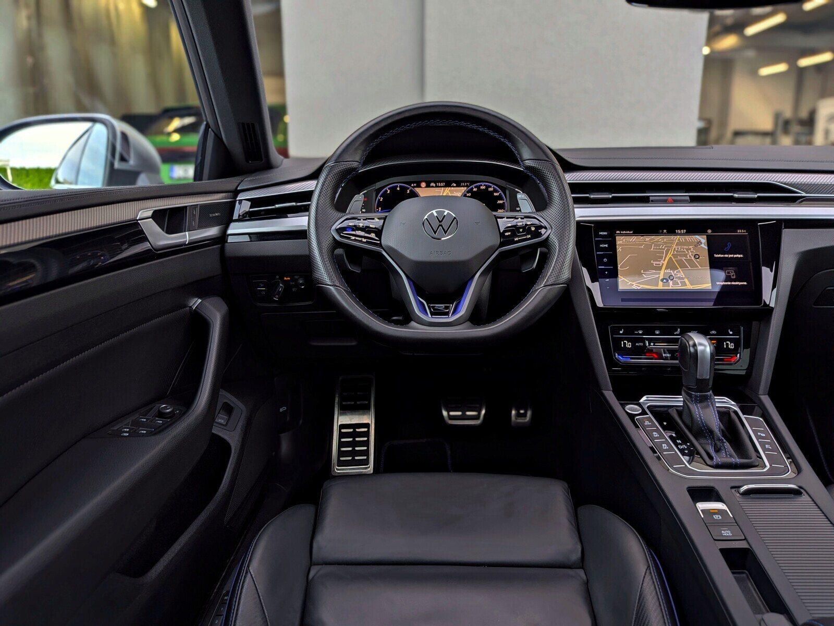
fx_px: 578
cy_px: 313
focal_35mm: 24
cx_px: 417
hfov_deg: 71.6
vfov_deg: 56.8
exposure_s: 1/181
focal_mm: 4.53
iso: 30
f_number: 1.7
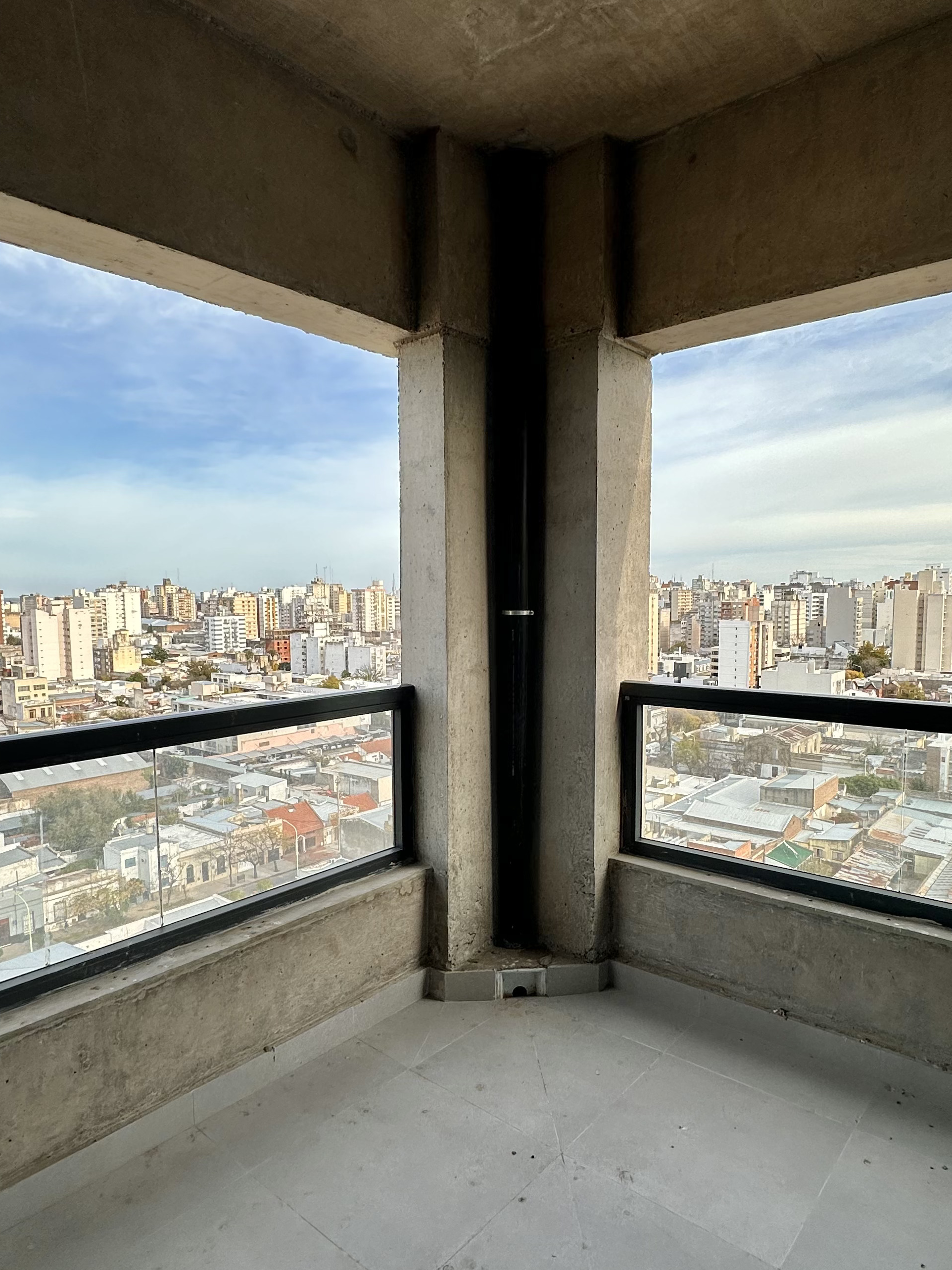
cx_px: 488
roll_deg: +0.5
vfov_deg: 76.3
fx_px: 807
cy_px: 665
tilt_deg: -4.4
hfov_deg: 61.1
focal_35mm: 22
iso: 40
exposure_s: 1/812
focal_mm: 2.22
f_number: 2.2
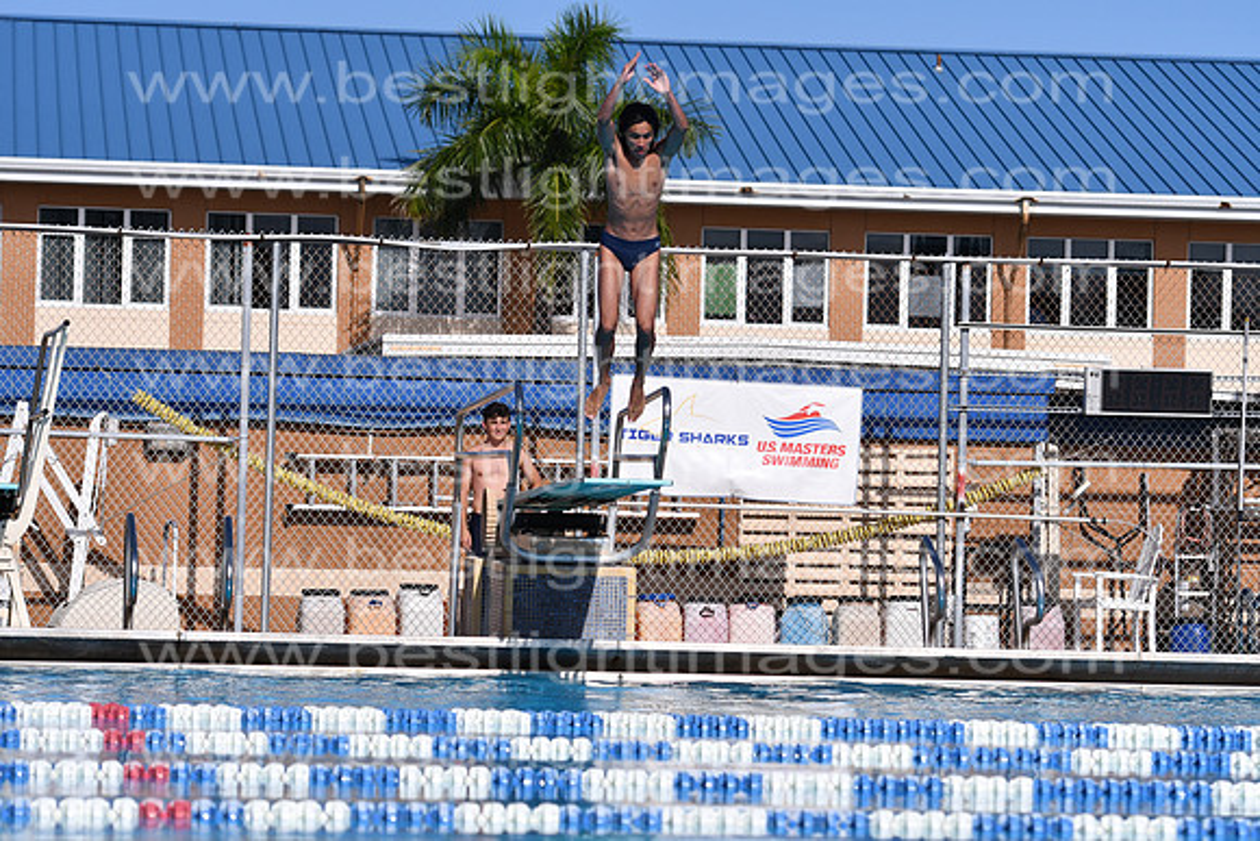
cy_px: 420
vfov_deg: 9.0
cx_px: 630
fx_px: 5356
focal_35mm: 153
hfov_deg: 13.4
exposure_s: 1/8000
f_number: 4.5
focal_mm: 102
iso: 220
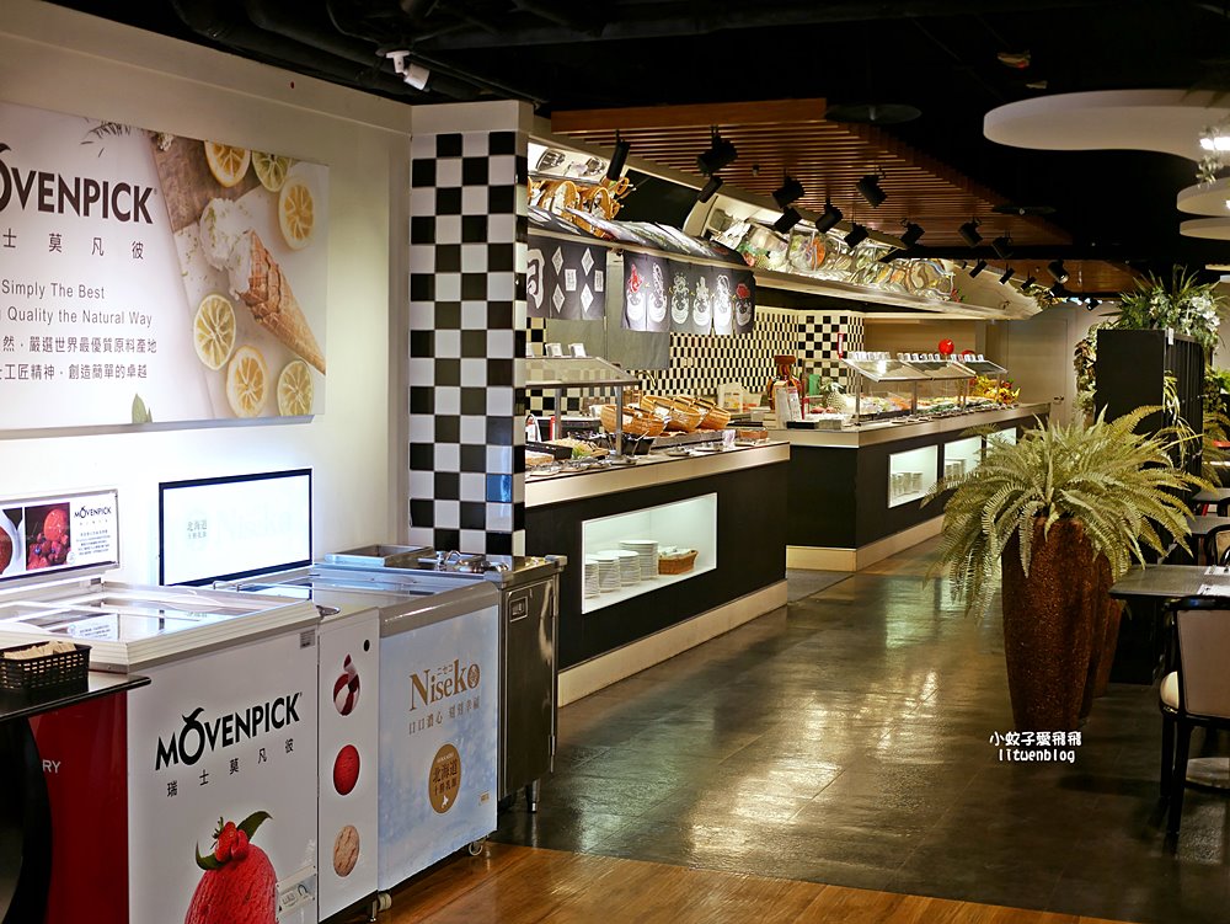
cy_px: 462
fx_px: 1777
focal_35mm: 50
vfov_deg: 29.1
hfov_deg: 38.2
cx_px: 615
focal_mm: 25
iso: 320
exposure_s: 1/60
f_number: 1.8
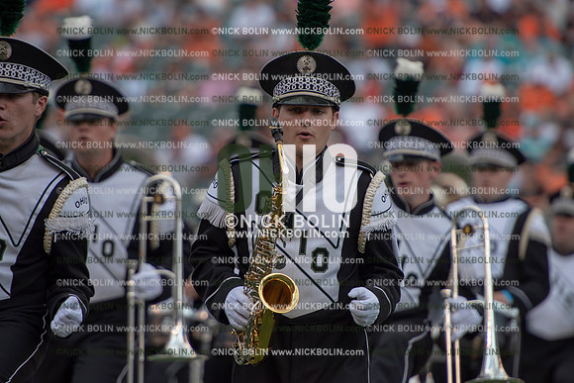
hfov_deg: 5.4
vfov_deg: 3.6
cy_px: 192
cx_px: 287
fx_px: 6060
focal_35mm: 380
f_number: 5.6
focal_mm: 380
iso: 400
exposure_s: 1/1250
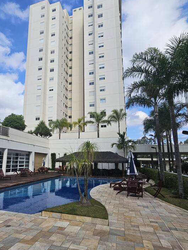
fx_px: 145
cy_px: 134
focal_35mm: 20
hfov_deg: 64.4
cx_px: 64
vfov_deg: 81.6
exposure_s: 1/2216
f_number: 2.2
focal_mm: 2.2
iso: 50
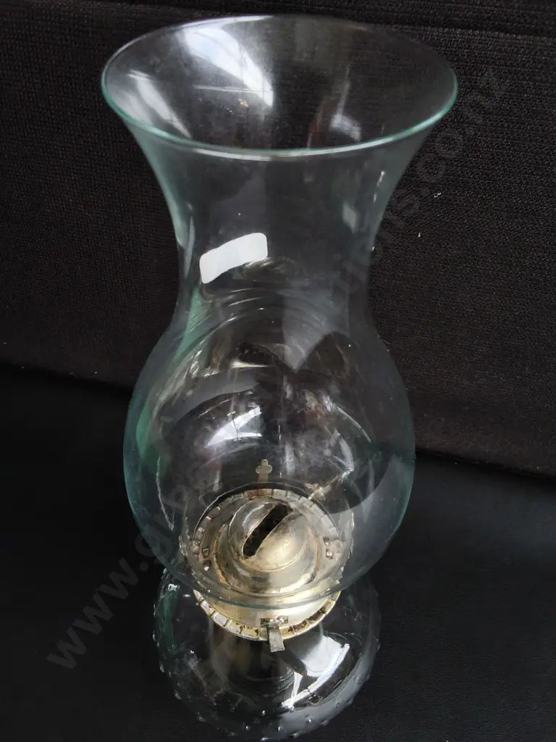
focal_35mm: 27
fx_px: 578
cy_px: 371
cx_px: 278
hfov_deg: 51.4
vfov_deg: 65.3
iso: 80
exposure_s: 1/100
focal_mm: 2.87
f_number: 2
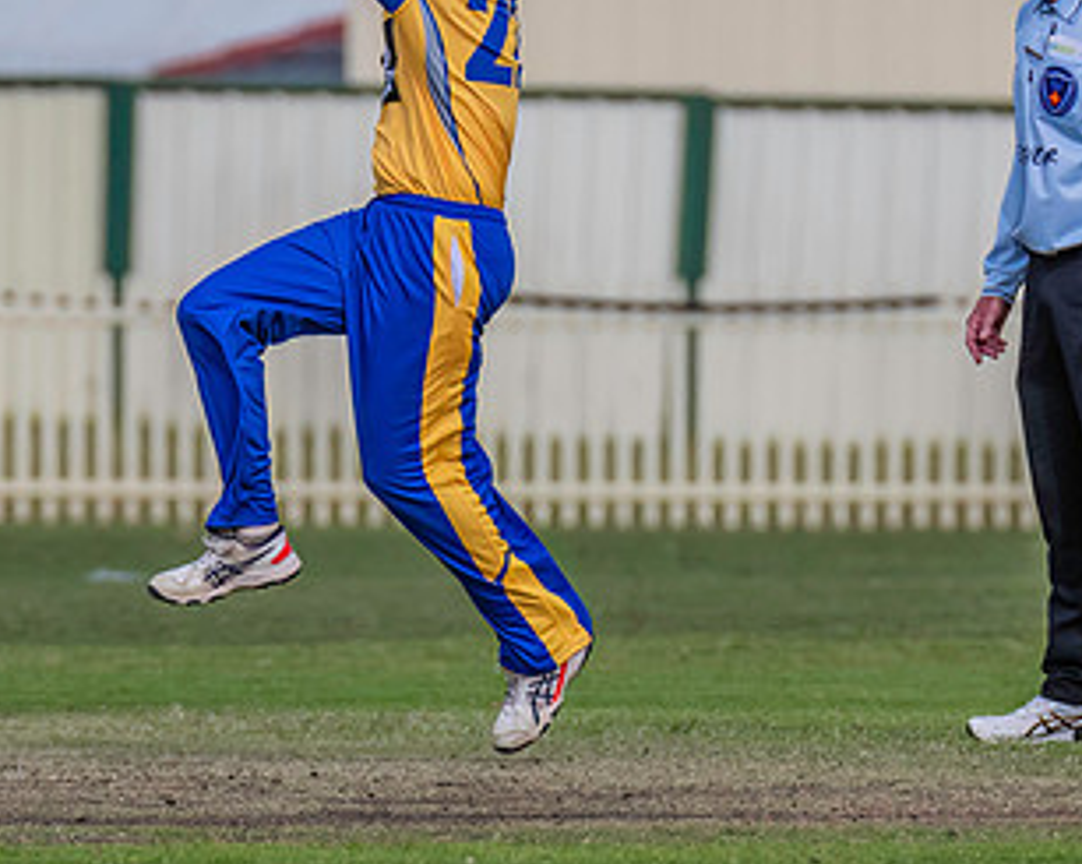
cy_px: 410
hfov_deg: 1.8
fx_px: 33976
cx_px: 427
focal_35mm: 1062
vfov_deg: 1.5
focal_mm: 500
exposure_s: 1/2500
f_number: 7.1
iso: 800
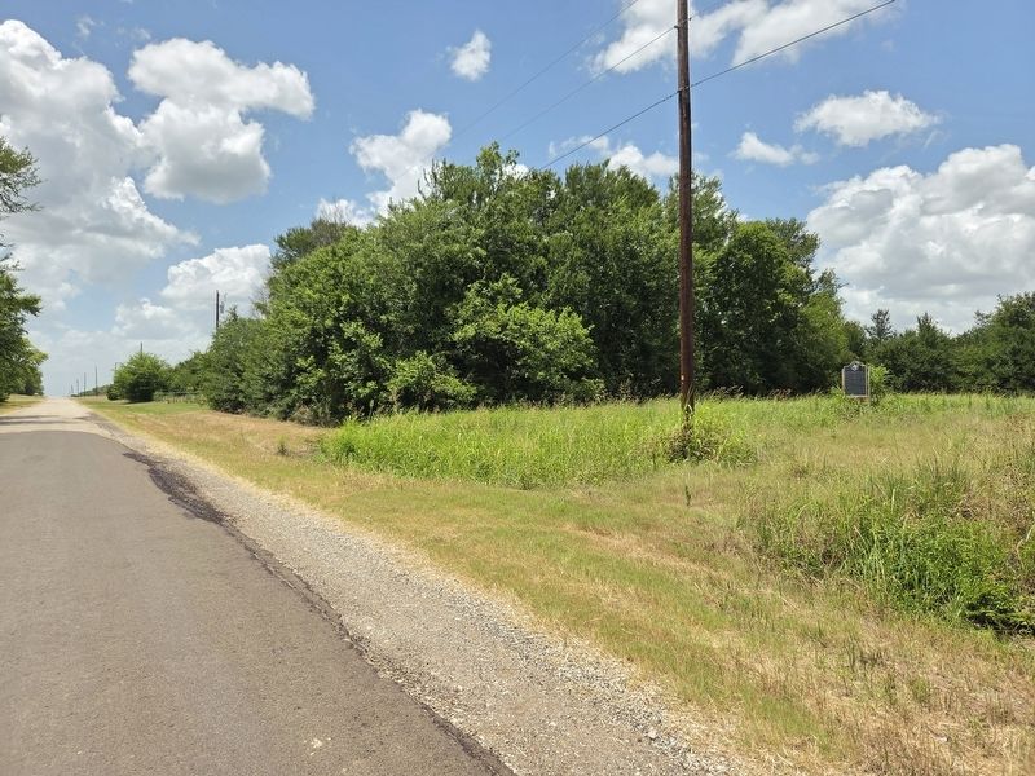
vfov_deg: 58.9
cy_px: 388
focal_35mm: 23
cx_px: 518
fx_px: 688
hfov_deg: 73.9
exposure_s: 1/4273
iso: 80
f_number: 1.8
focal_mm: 5.4
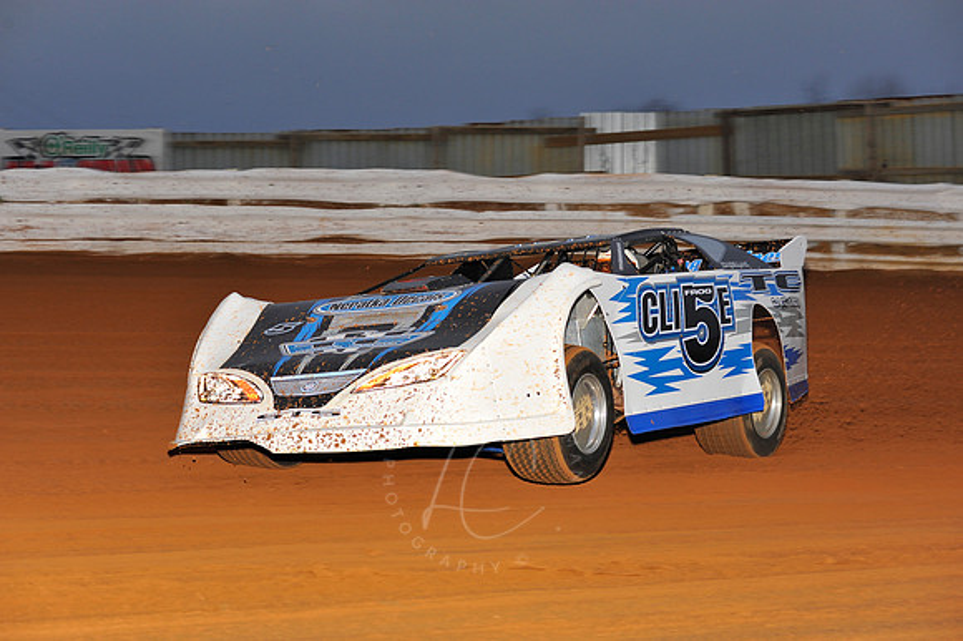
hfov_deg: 20.4
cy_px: 320
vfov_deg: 13.7
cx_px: 482
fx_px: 2673
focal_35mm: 100
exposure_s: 1/250
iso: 500
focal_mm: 100
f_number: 5.6
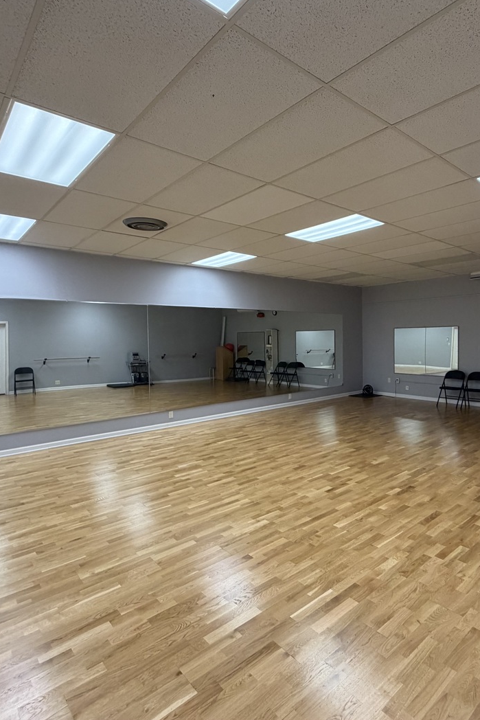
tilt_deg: -1.3
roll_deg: +0.4
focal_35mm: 20
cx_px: 298
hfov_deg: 61.2
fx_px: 400
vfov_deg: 84.0
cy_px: 353
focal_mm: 2.22
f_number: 2.2
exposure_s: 1/121
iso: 250
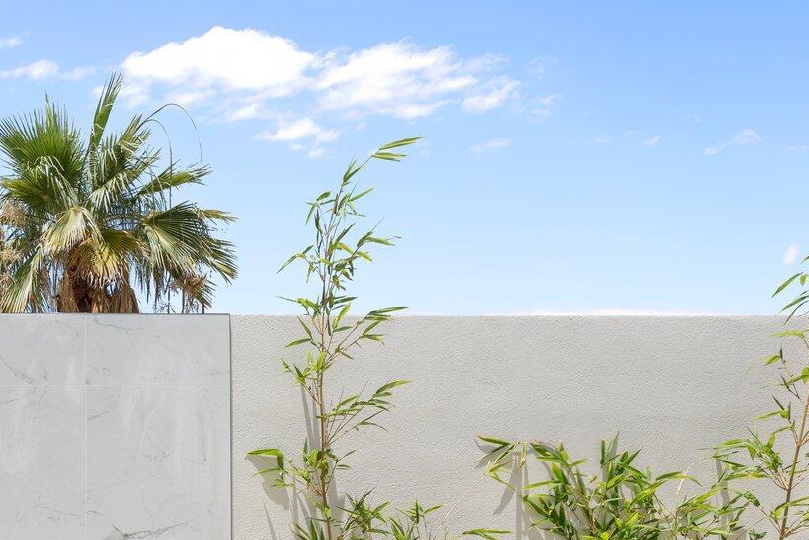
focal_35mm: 40
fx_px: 899
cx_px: -159
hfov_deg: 37.1
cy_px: 632
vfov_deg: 29.2
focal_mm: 16
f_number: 8
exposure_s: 1/3200
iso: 1000
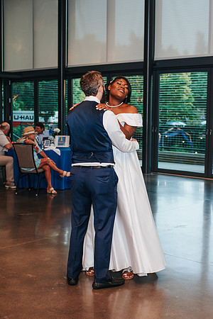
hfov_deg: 24.1
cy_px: 169
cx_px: 107
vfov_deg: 35.4
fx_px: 500
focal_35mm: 56
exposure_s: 1/160
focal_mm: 35
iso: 360
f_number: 2.8
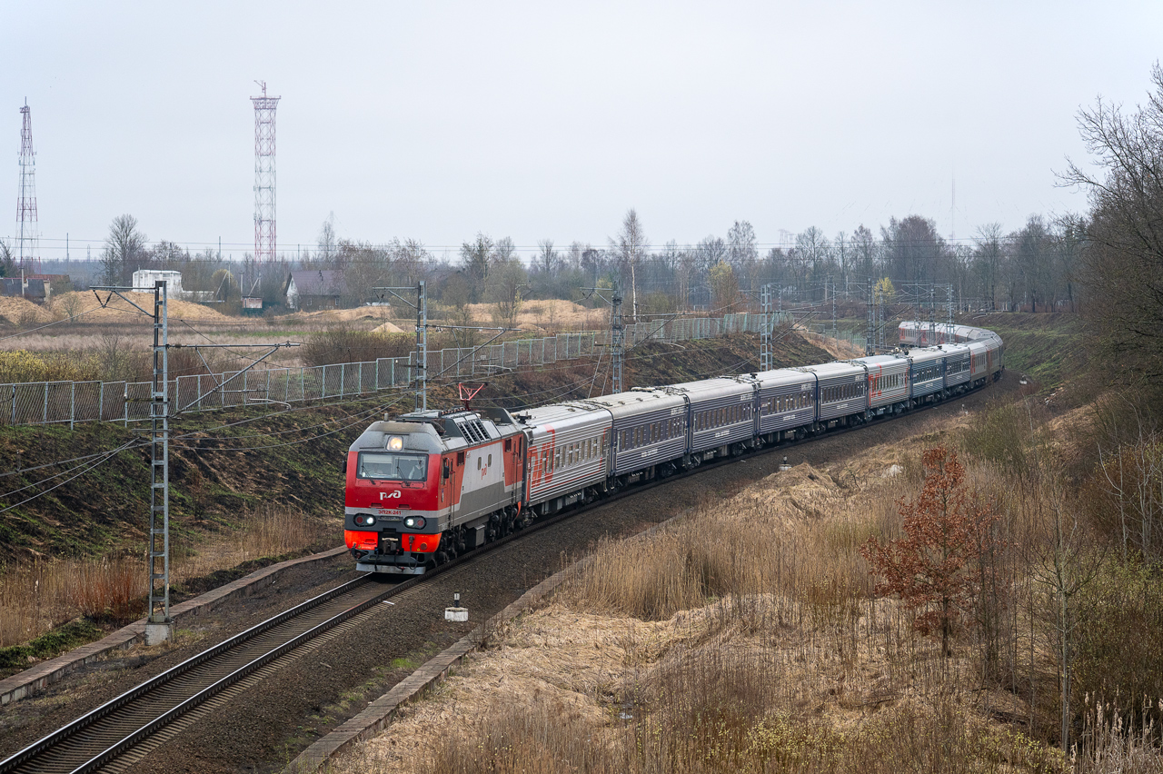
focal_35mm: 118
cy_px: 387
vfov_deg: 11.6
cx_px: 582
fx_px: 3816
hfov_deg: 17.3
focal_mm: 118.2
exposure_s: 1/400
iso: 800
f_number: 5.6
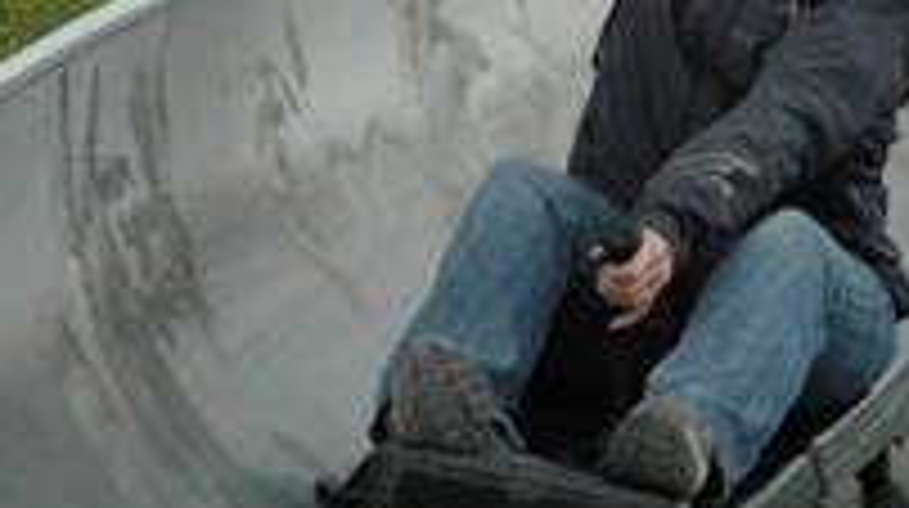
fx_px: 8401
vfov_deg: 3.5
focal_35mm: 349
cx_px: 927
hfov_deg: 6.2
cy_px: -85
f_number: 10
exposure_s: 1/400
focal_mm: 70
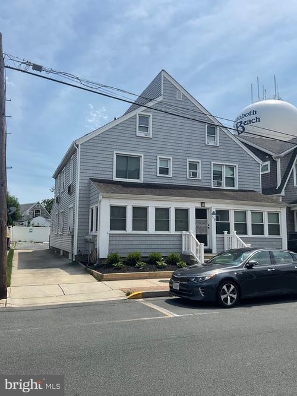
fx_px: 332
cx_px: 148
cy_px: 198
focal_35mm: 29
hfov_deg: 48.2
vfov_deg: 61.7
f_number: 1.8
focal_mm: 3
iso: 16
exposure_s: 1/2538
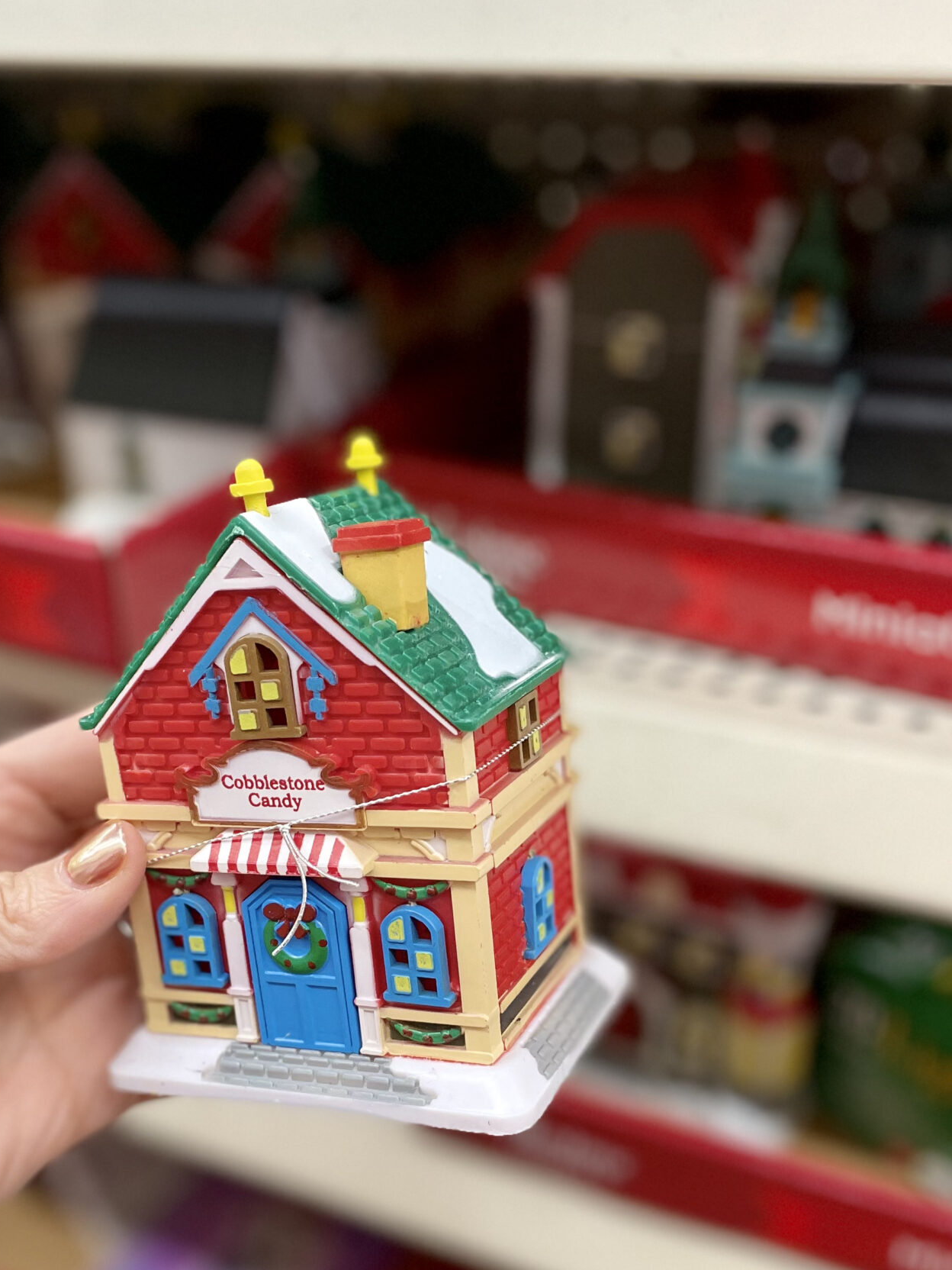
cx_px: 391
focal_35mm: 40
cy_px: 812
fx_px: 1467
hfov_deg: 35.9
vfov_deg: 46.3
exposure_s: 1/60
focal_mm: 4.2
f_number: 1.6
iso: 125
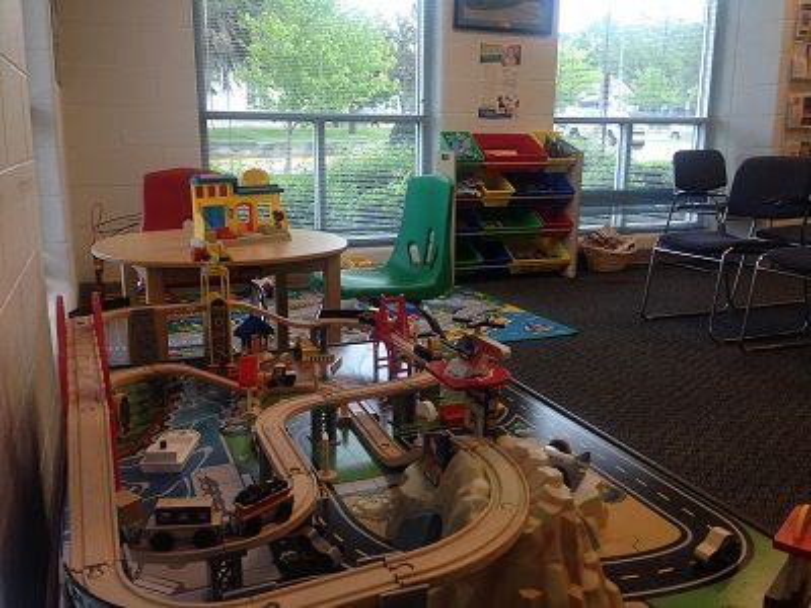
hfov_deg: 55.4
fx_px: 773
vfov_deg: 42.9
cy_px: 304
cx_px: 406
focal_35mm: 33
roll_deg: +0.1
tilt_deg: -11.4
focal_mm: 4.12
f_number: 2.4
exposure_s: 1/120
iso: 80
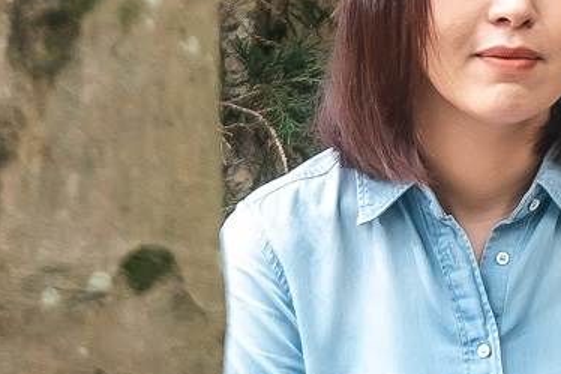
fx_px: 5249
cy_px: 457
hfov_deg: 6.0
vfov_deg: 4.1
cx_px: 1155
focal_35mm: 337
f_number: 2.8
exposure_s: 1/200
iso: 1600
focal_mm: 70
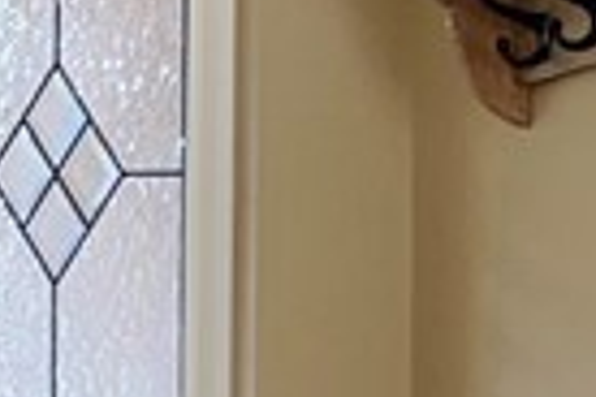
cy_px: 533
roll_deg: +0.0
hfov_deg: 9.2
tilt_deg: -0.6
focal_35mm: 201
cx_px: -846
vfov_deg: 6.8
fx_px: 3327
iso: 80
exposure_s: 1/60
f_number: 1.5
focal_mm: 5.7
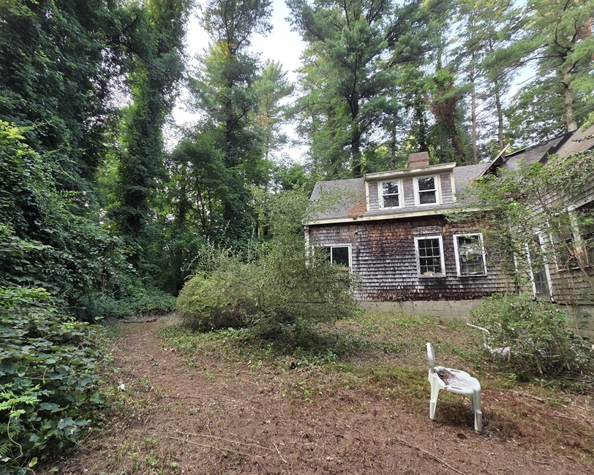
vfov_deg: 80.4
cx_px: 271
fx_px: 281
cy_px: 246
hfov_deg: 92.9
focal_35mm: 16
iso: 125
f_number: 2.2
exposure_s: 1/120
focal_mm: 2.2
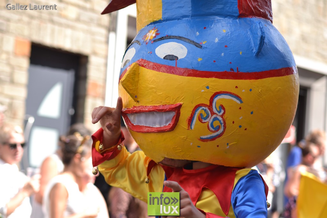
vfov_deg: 11.4
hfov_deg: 17.1
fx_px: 1090
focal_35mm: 120
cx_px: 164
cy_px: 109
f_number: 2.8
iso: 100
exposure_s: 1/400
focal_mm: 80
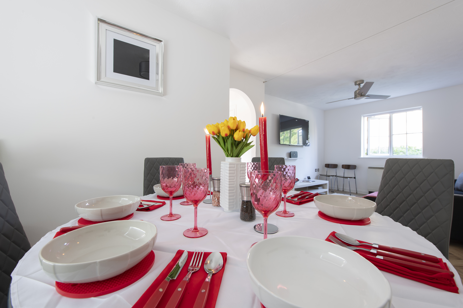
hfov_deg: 100.4
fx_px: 193
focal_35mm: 15
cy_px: 154
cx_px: 232
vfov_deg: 77.3
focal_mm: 15
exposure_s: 1/2
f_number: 8
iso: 100
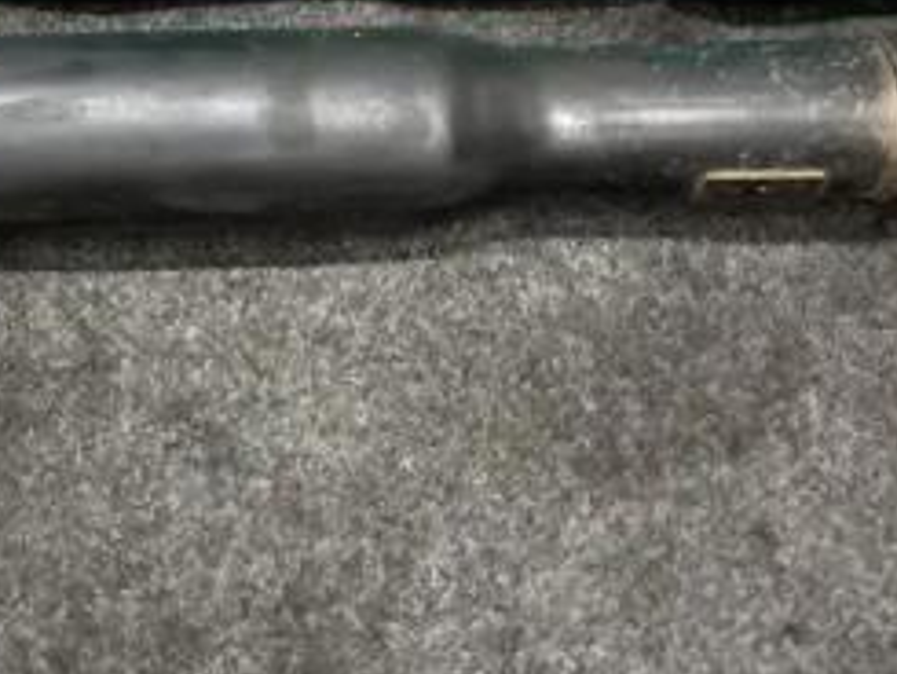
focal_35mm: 68
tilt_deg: -51.3
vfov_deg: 20.8
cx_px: 4
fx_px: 1763
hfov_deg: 27.0
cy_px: -22
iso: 320
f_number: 1.6
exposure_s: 1/50
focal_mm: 4.2
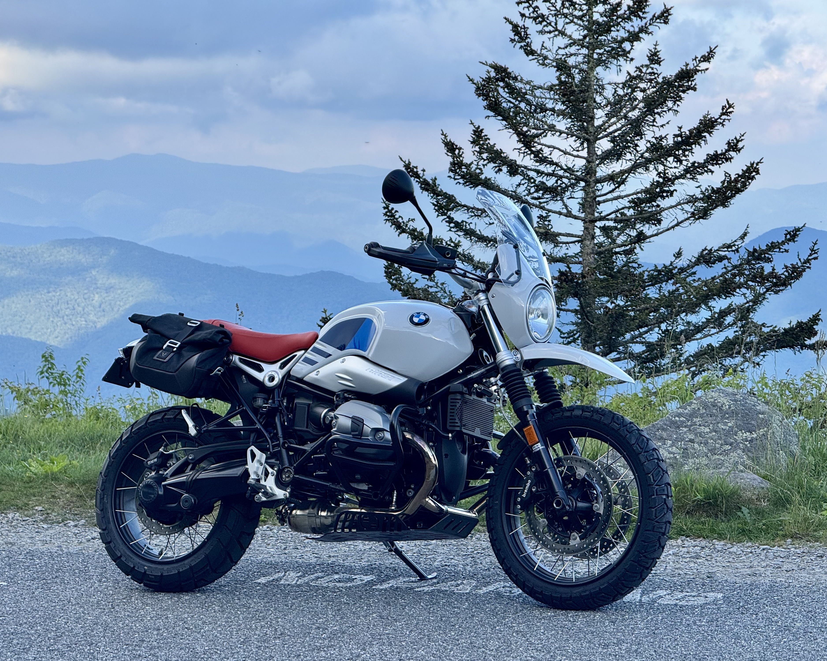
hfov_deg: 15.3
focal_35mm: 126
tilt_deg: -3.9
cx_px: 406
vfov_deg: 12.2
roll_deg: -0.4
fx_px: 3084
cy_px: 331
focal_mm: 15.66
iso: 50
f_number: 2.8
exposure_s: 1/423
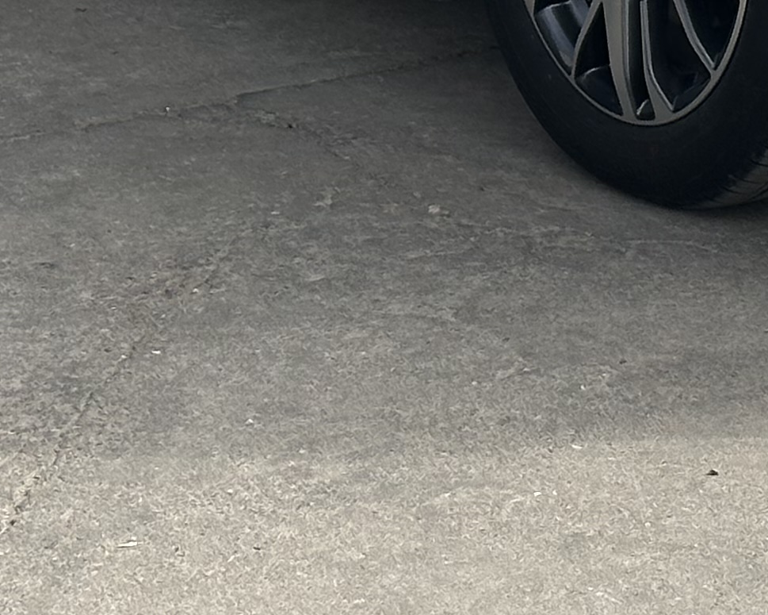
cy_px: -527
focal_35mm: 195
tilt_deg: -7.9
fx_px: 4432
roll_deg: +0.2
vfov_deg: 7.7
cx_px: 888
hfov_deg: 9.8
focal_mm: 6.86
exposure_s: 1/2667
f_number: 1.78
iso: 64
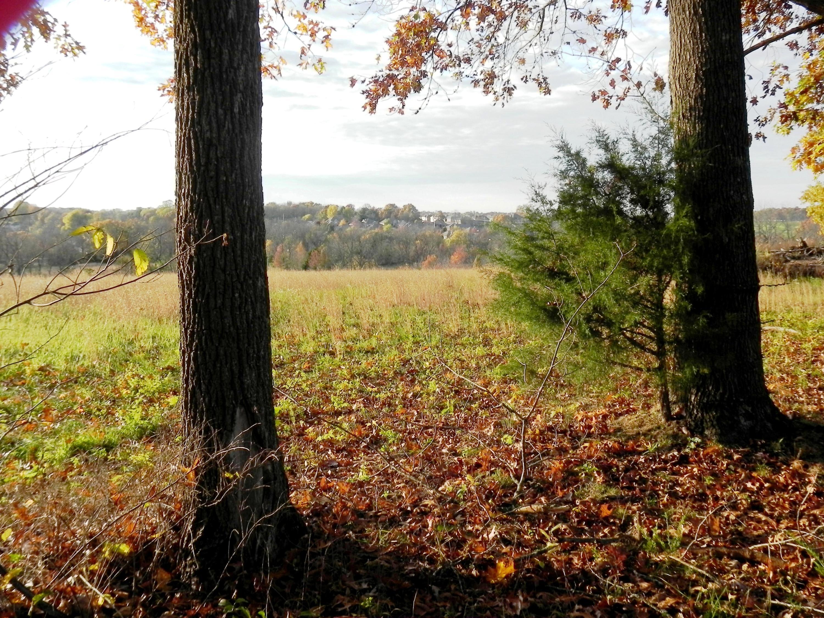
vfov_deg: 42.9
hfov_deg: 55.4
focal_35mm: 33
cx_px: 412
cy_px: 309
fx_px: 786
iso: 160
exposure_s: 1/182
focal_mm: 5.9
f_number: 5.6
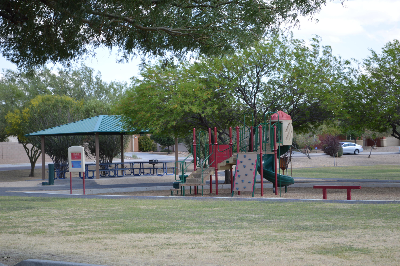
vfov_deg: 18.9
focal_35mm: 72
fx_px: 799
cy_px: 133
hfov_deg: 28.1
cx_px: 200
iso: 100
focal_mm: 48
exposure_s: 1/160
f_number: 6.3
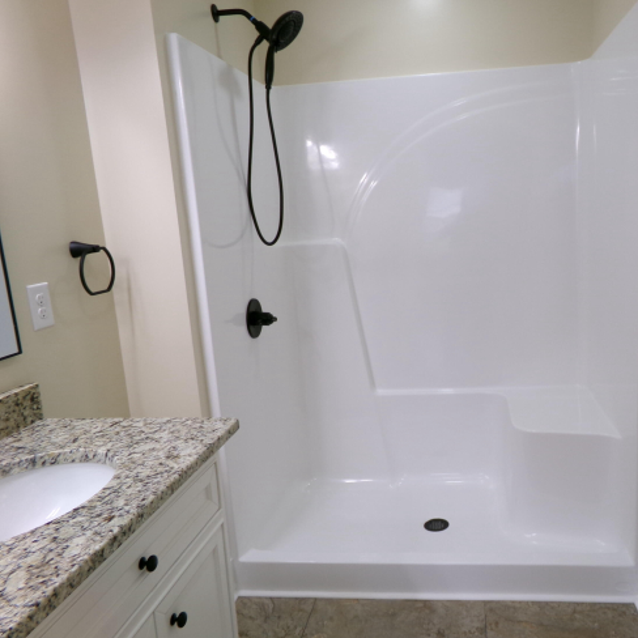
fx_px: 605
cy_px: 315
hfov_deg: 54.8
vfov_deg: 55.6
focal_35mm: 29
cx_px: 409
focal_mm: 4.3
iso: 100
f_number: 3.7
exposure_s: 1/42
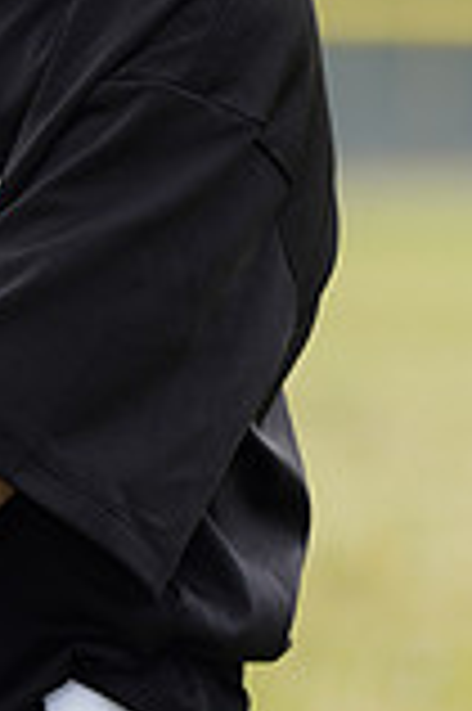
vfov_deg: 3.4
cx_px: 29
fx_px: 11963
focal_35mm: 607
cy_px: -315
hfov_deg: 2.3
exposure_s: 1/250
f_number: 5.6
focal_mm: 165
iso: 100
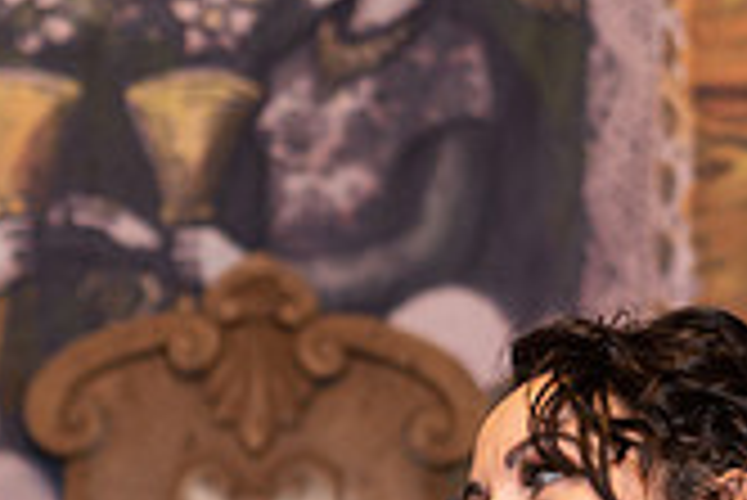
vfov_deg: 7.0
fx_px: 3987
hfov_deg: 10.7
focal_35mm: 192
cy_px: 845
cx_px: 158
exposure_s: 1/200
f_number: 2.2
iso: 500
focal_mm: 55
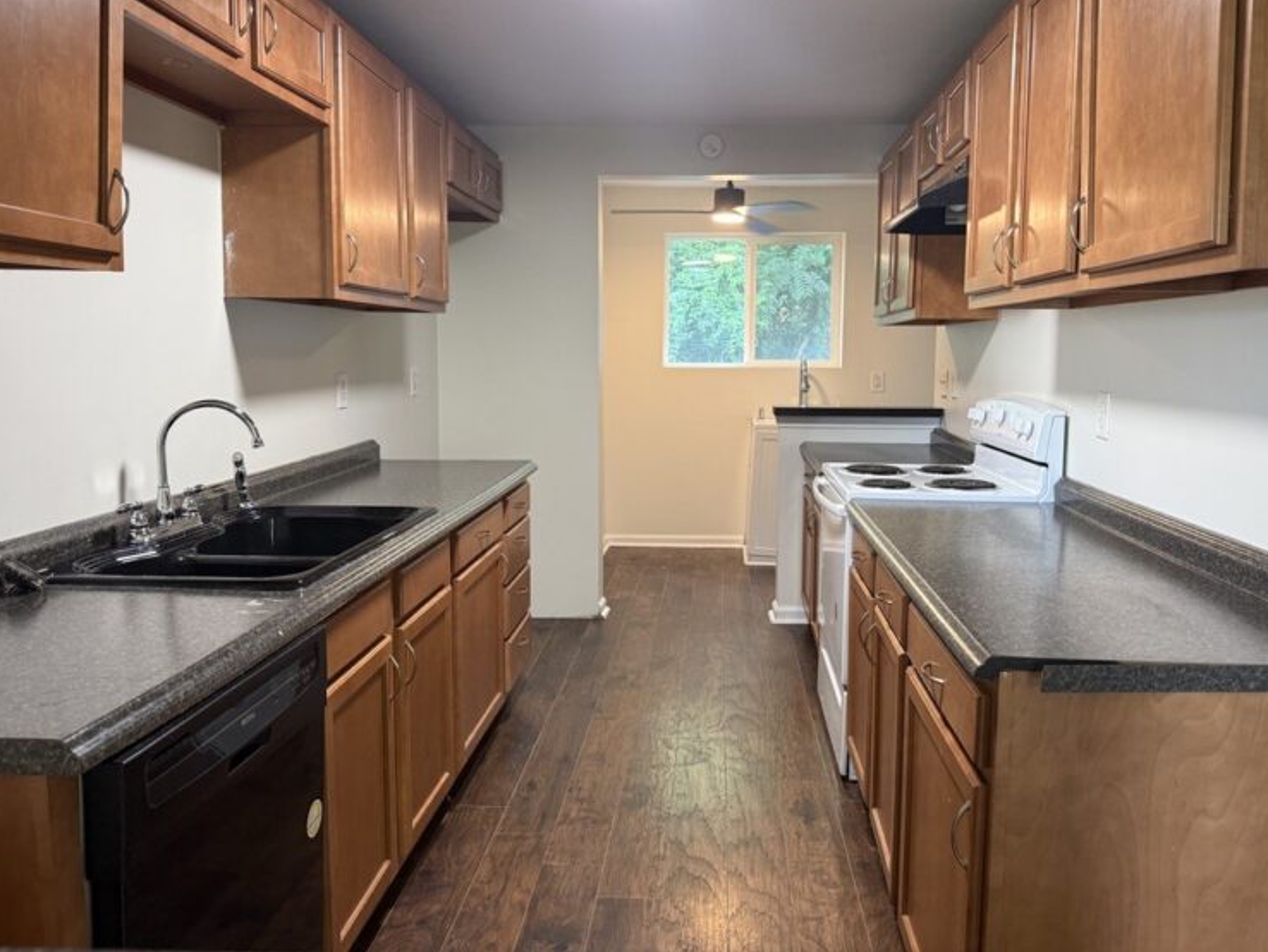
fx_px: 953
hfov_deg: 67.2
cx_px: 677
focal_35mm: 26
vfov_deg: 53.0
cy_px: 438
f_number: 1.78
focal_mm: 6.76
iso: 250
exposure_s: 1/60
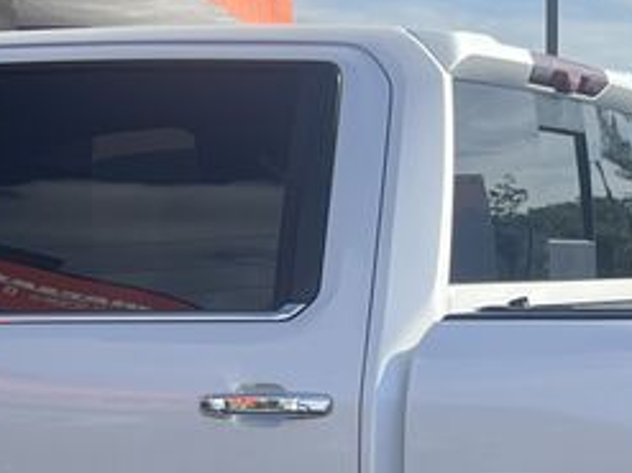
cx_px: 420
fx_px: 2464
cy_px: 473
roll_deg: +0.3
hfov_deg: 14.6
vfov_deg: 10.9
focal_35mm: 135
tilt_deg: -3.2
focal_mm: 5.7
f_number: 1.5
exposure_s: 1/3968
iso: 50
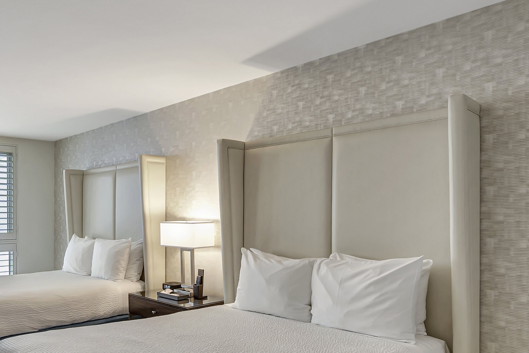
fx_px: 426
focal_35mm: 29
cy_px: 231
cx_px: 117
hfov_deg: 59.4
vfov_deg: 44.4
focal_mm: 10
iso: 100
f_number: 5.6
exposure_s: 1/6
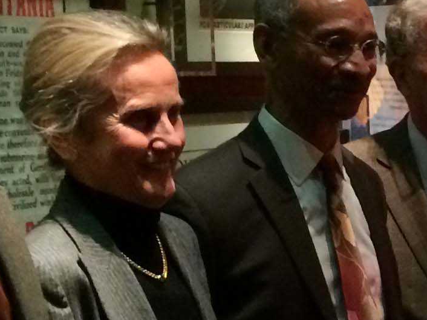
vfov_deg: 11.0
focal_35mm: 134
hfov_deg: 13.4
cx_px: 731
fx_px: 1653
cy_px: 261
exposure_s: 1/24
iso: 320
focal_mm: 4.15
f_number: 2.2
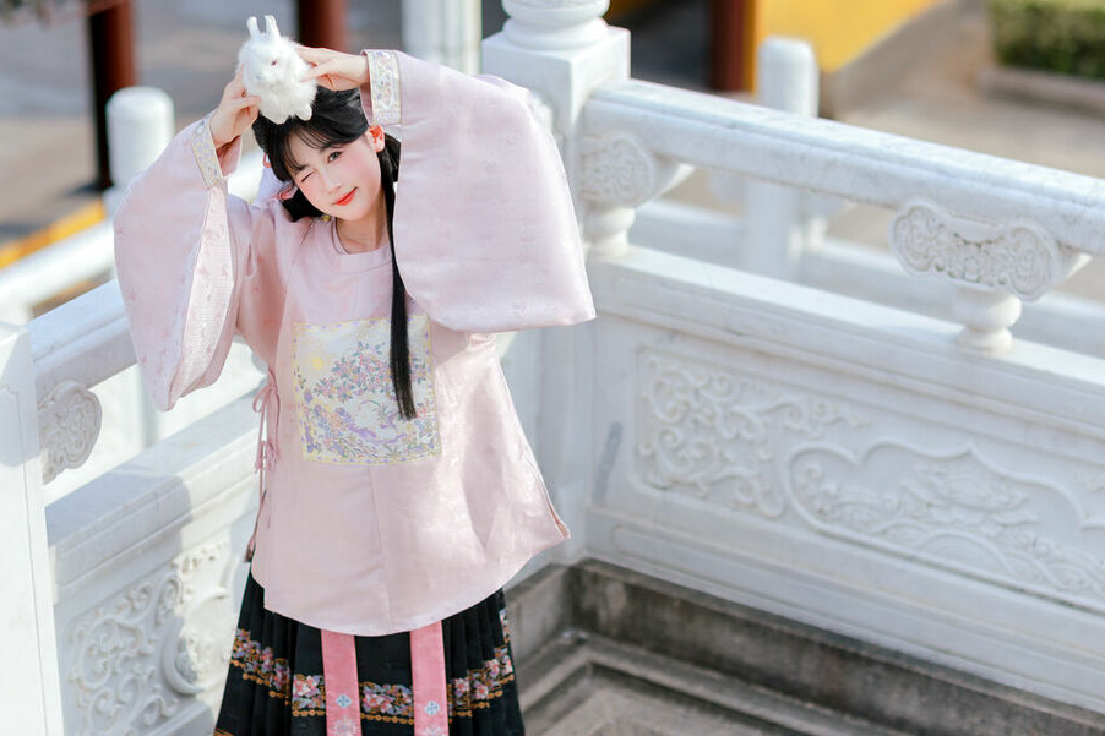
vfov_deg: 13.8
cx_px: 473
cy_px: 322
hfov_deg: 20.6
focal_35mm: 99
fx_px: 3038
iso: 100
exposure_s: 1/1600
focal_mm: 85
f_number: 2.2
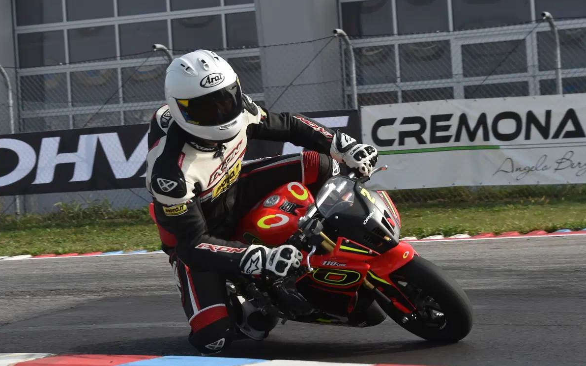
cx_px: 292
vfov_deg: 11.0
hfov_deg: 17.5
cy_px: 172
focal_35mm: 119
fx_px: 1900
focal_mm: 116
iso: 320
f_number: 8
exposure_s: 1/1000
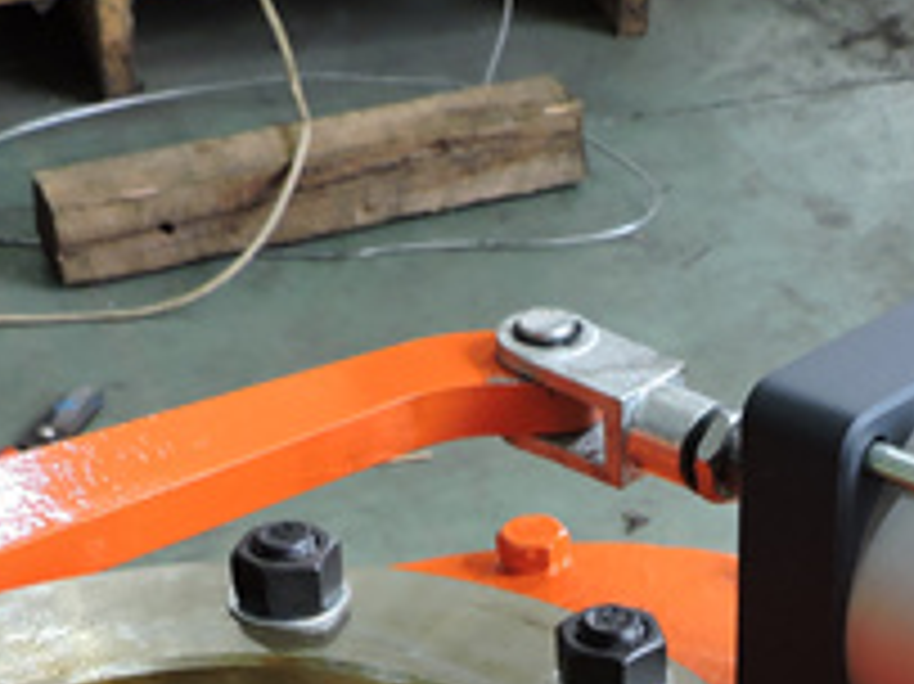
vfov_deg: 12.2
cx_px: 747
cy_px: 1118
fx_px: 3008
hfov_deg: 17.1
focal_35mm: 114
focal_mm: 5.9
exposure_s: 1/50
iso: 160
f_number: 3.2
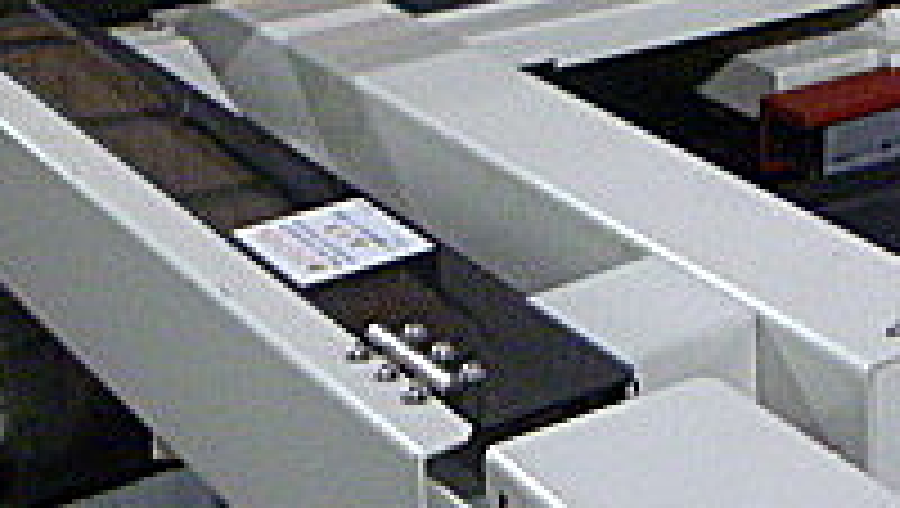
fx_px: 2078
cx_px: 972
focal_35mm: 87
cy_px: -391
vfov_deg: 12.7
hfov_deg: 23.1
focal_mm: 4.5
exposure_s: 1/25
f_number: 2.8
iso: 400
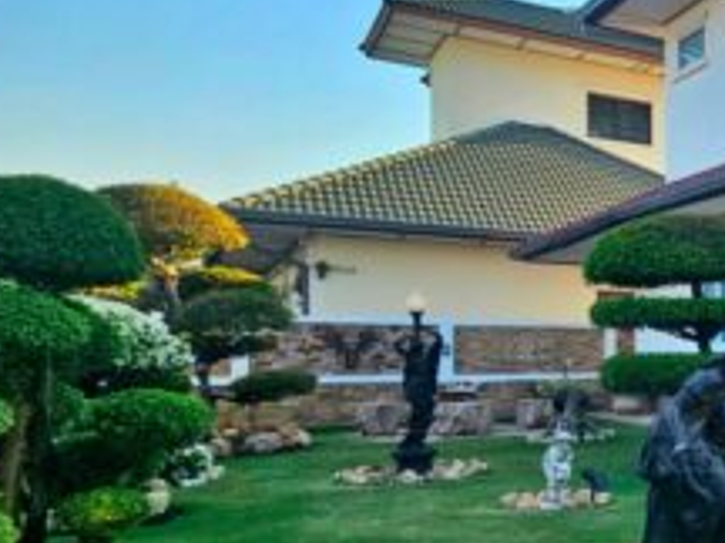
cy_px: 355
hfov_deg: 28.7
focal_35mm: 41
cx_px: 1091
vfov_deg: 34.9
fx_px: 859
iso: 50
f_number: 2.2
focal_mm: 2.2
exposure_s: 1/1111
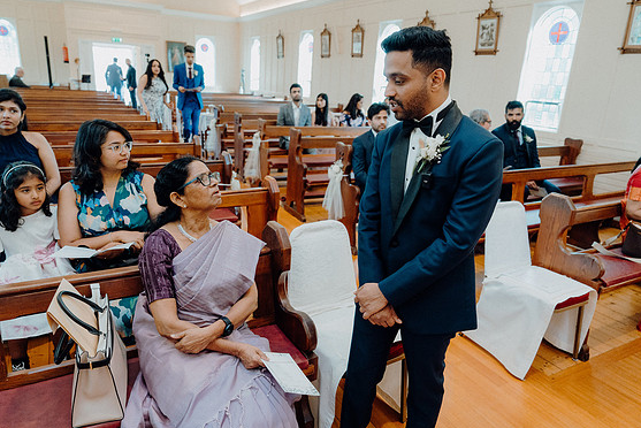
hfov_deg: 71.5
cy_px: 212
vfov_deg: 51.3
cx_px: 315
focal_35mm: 25
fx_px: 445
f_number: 3.5
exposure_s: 1/250
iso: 2500
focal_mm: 24
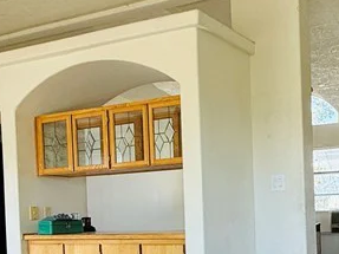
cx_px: 322
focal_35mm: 50
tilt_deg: -1.0
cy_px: 221
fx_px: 489
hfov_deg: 35.3
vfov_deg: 28.2
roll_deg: +1.2
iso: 100
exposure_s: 1/99
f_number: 2.2
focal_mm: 2.22
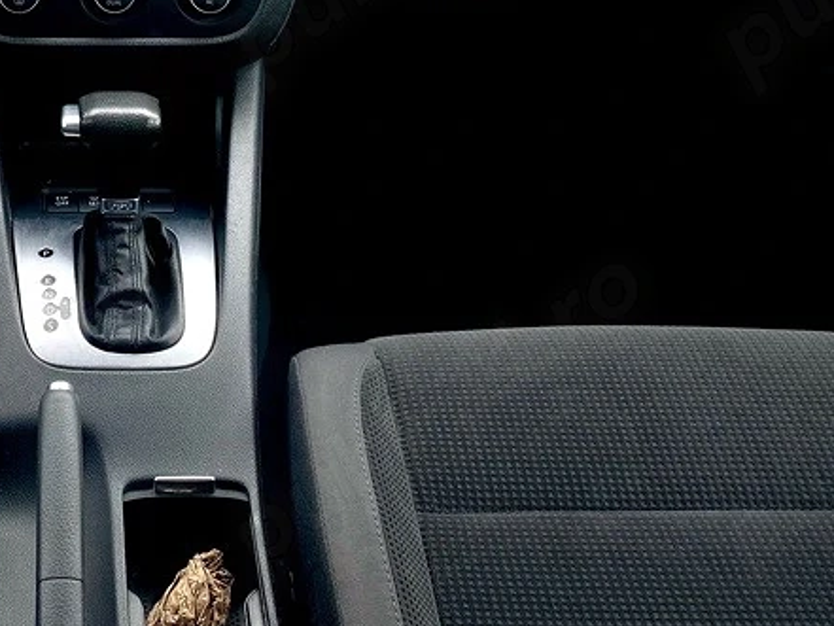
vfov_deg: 23.3
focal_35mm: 59
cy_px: -64
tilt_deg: -18.4
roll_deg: +0.8
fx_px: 1422
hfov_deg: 31.1
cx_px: 72
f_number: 1.8
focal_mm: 4.25
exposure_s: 1/221
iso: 32
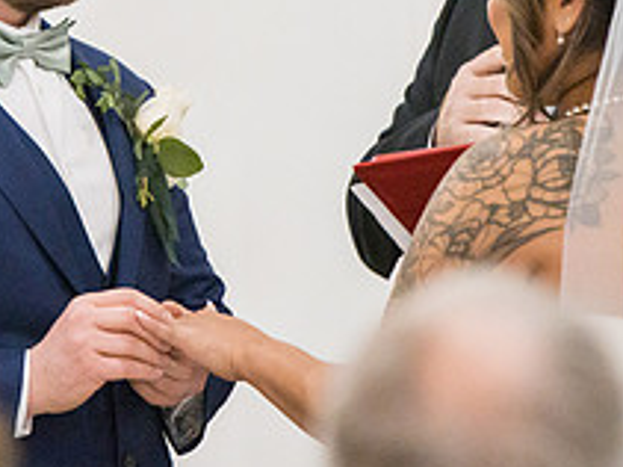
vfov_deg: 2.8
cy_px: -31
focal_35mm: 528
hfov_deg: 3.8
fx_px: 9497
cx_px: 103
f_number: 3.5
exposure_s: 1/320
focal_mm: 200
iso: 12800
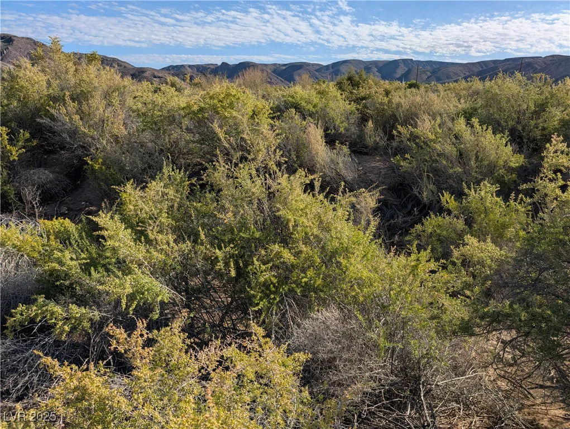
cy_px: 214
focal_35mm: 24
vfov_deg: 56.9
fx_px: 396
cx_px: 285
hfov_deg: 71.5
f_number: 1.68
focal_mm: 6.9
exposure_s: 1/2088
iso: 24
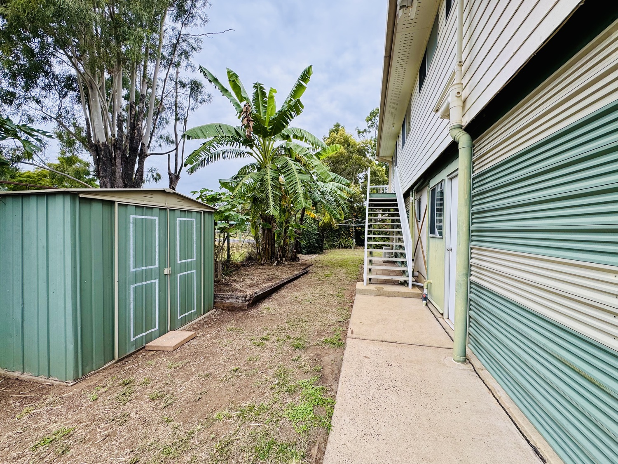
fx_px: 250
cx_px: 309
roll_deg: -0.9
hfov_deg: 102.1
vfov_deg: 85.7
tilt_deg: -0.2
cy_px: 232
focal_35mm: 14
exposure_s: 1/168
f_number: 2.2
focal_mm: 2.22
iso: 40
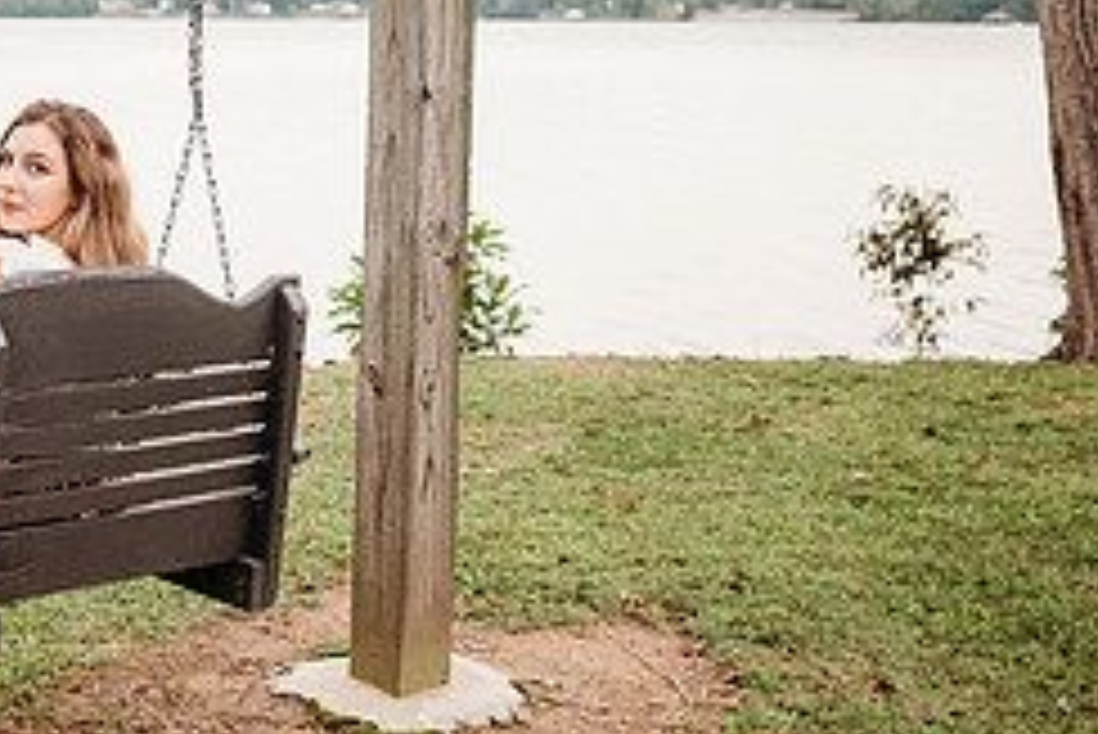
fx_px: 1739
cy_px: 169
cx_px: 14
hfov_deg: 32.4
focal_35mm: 57
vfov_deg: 23.5
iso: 200
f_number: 2.2
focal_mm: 24
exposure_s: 1/500
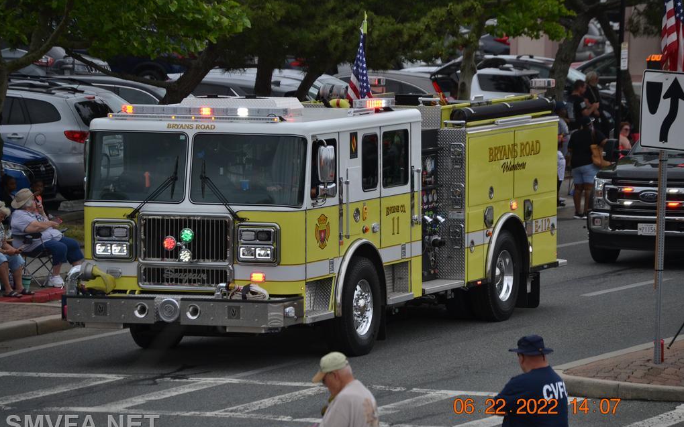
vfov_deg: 6.3
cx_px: 342
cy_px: 212
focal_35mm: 208
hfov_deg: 10.1
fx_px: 3868
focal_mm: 135
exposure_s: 1/1600
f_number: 5
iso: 400
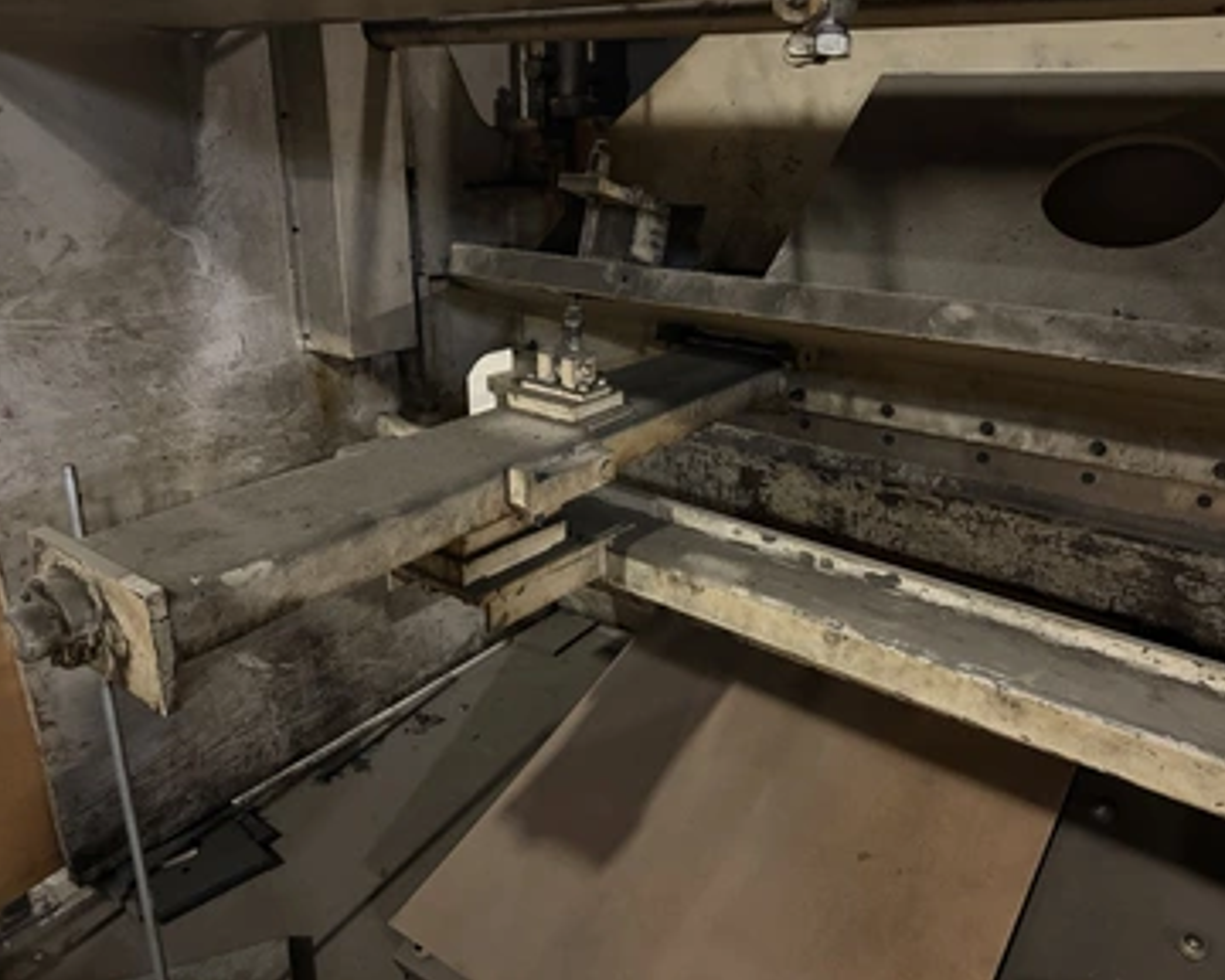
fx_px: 943
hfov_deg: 66.0
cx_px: 653
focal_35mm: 26
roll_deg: -0.2
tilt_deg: -19.9
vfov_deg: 54.9
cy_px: 473
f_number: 1.78
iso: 1250
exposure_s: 1/30
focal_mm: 6.76
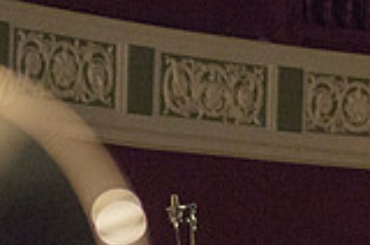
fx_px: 2605
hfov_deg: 8.1
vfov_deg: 5.3
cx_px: 143
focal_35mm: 254
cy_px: 391
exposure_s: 1/160
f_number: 2.8
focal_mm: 70
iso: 2500
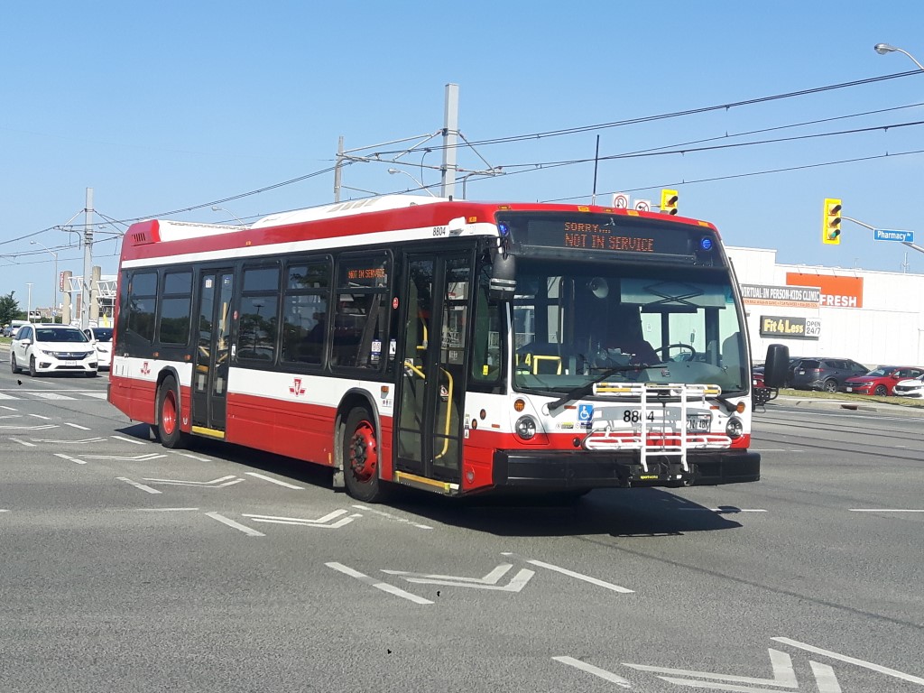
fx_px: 827
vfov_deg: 45.4
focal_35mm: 31
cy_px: 346
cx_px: 462
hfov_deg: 58.4
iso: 40
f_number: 1.9
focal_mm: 3.7
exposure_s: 1/1253
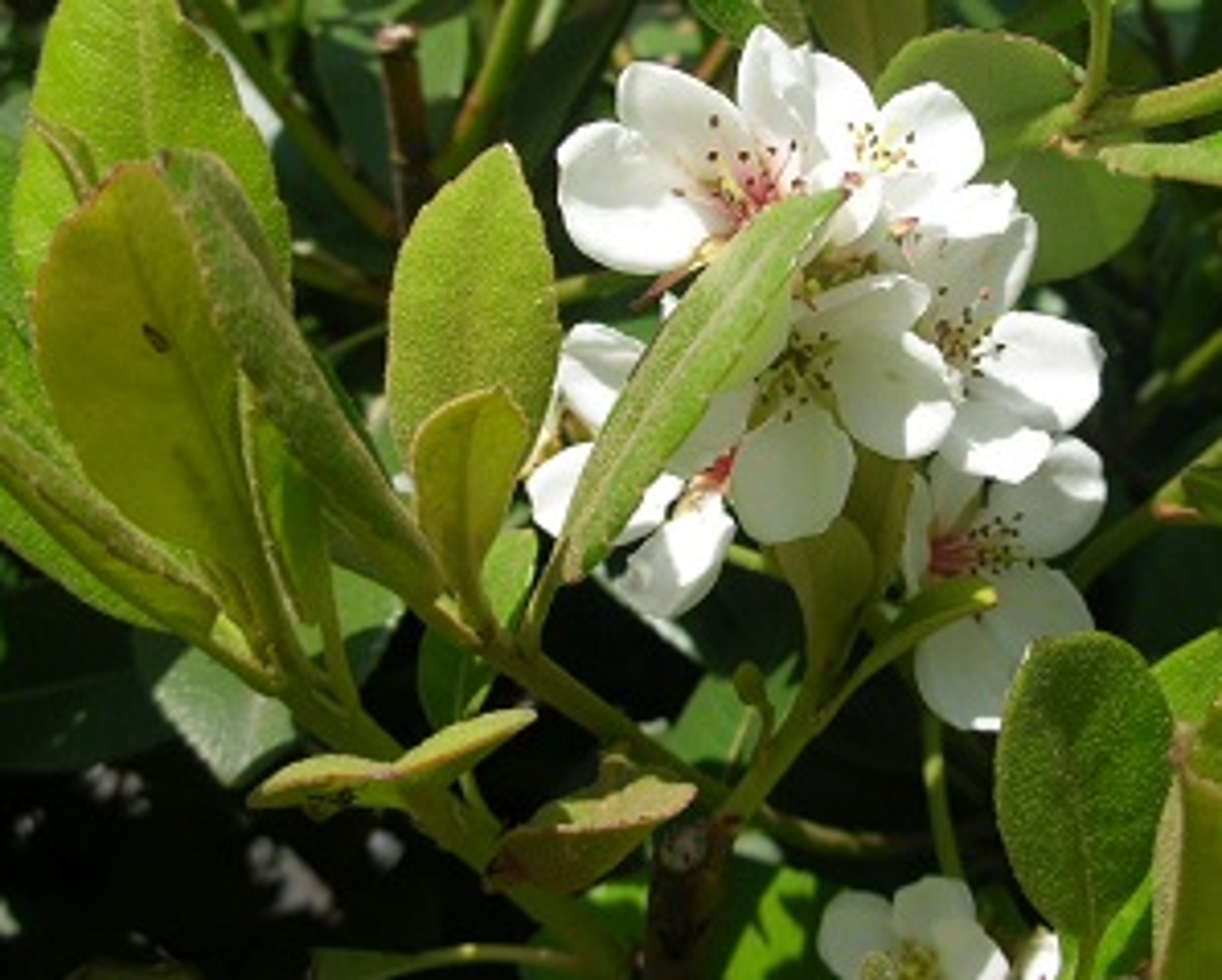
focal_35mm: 47
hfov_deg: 39.4
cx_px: 697
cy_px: 369
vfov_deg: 32.0
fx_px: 1701
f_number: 8.5
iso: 50
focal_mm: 5.8
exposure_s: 1/78.1
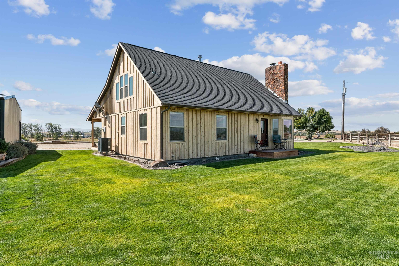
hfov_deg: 83.1
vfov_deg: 61.2
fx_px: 225
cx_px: 200
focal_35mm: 20
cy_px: 133
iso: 400
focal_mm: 20.3
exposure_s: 1/250
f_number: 13
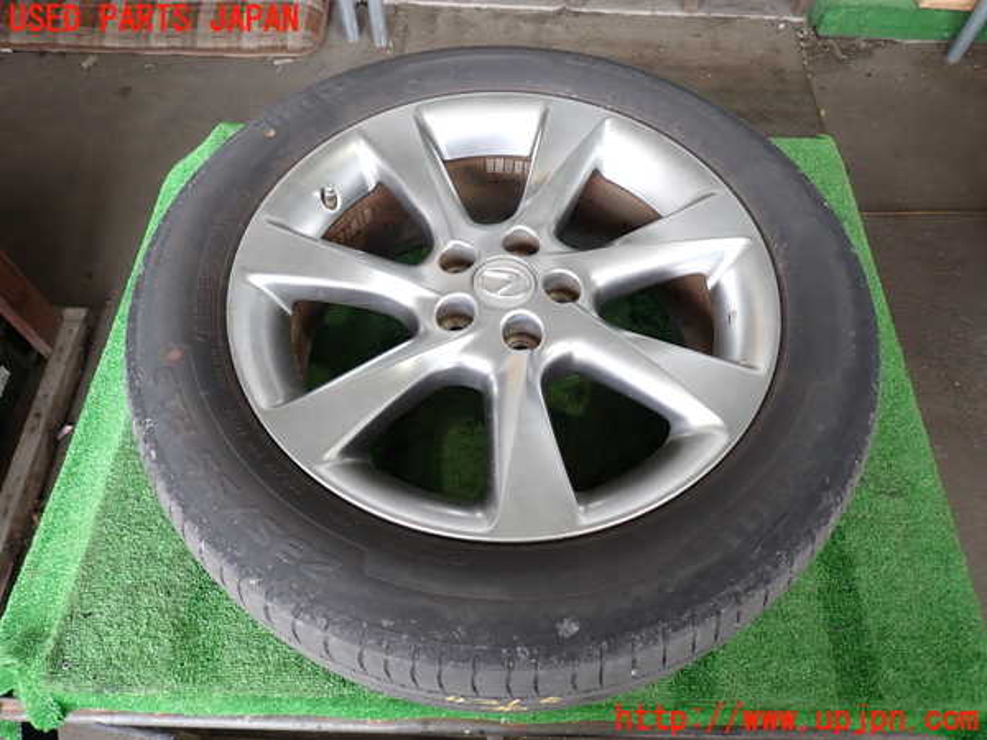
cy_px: 370
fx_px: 713
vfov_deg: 54.9
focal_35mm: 25
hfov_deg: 69.4
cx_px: 494
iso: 160
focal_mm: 4.5
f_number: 2
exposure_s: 1/60
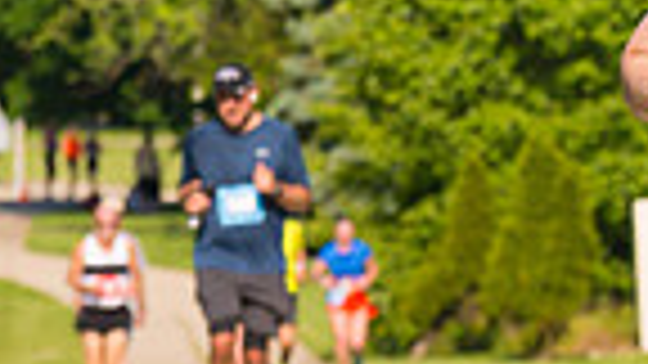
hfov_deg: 4.2
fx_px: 8694
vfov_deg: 2.4
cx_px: 976
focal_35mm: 506
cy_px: 137
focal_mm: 120
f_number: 5.6
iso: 400
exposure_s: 1/2000
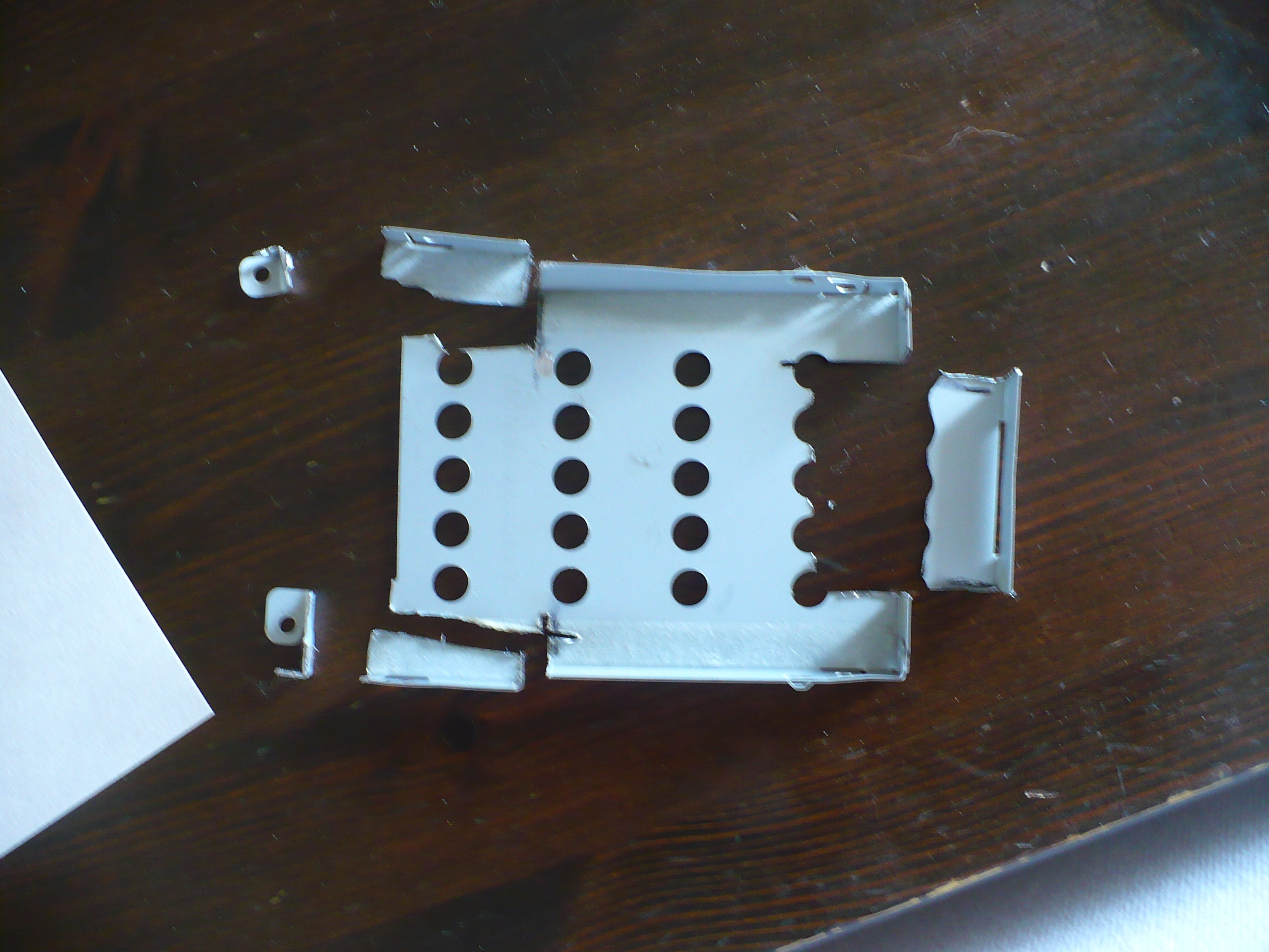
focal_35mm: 37
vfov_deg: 38.7
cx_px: 634
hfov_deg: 50.1
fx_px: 1356
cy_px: 476
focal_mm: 6.1
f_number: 2.8
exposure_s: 1/10
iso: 200
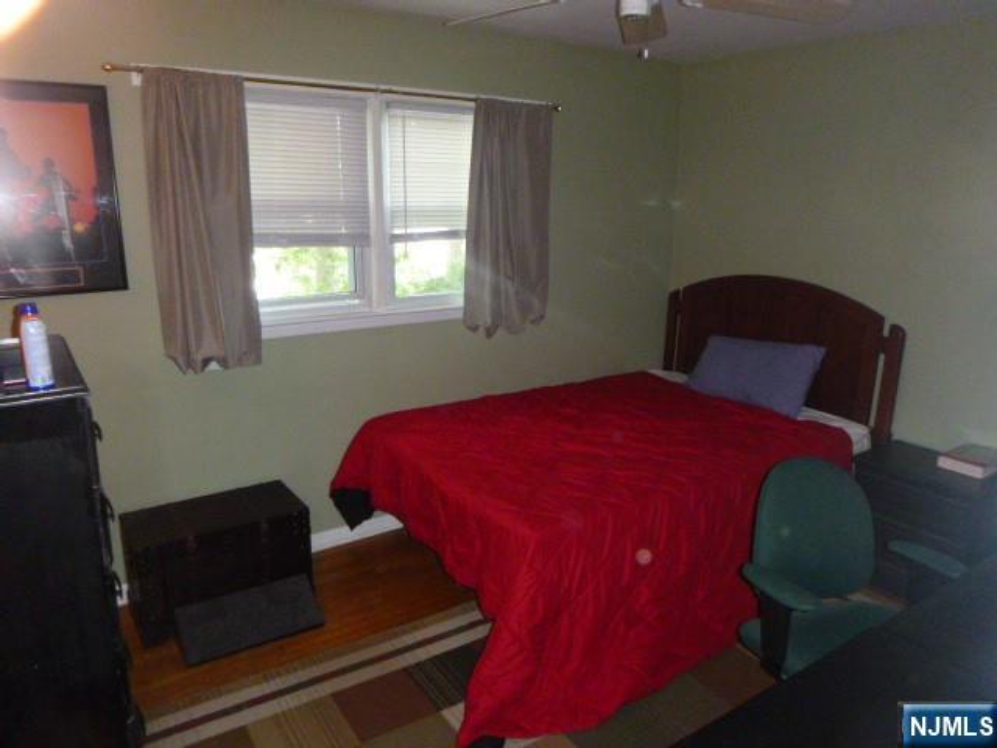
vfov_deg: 54.9
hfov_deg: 69.4
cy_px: 374
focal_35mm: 25
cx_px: 498
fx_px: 720
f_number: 3.9
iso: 640
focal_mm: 4.5
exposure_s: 1/60
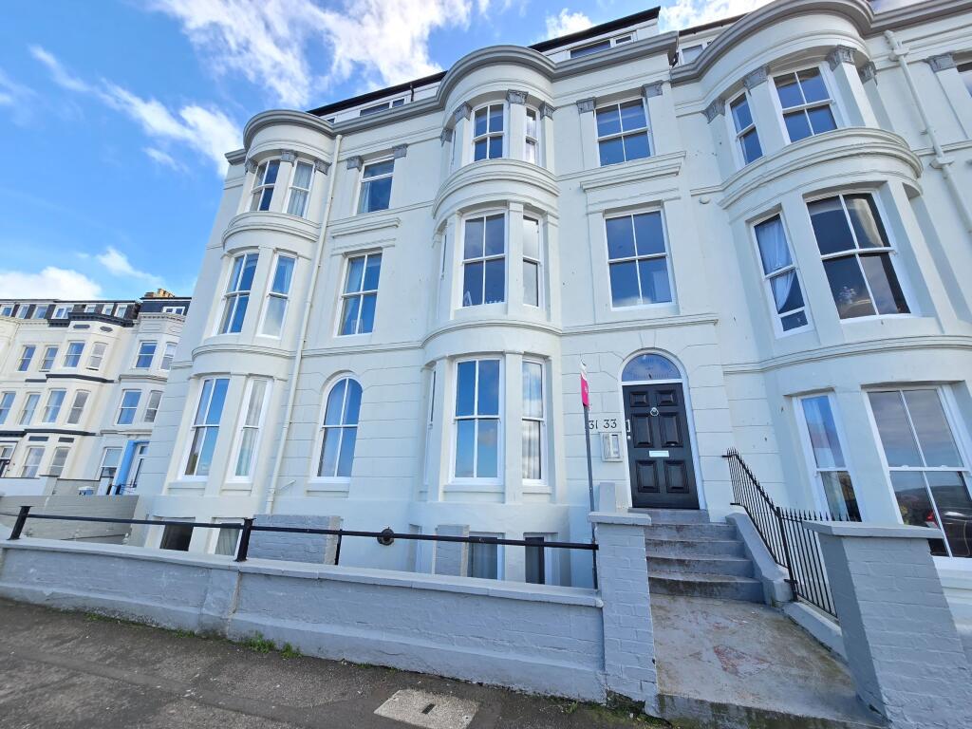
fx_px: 365
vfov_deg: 89.9
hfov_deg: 106.2
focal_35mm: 13
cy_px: 364
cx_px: 486
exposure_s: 1/508
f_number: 2.2
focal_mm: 2.2
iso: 50
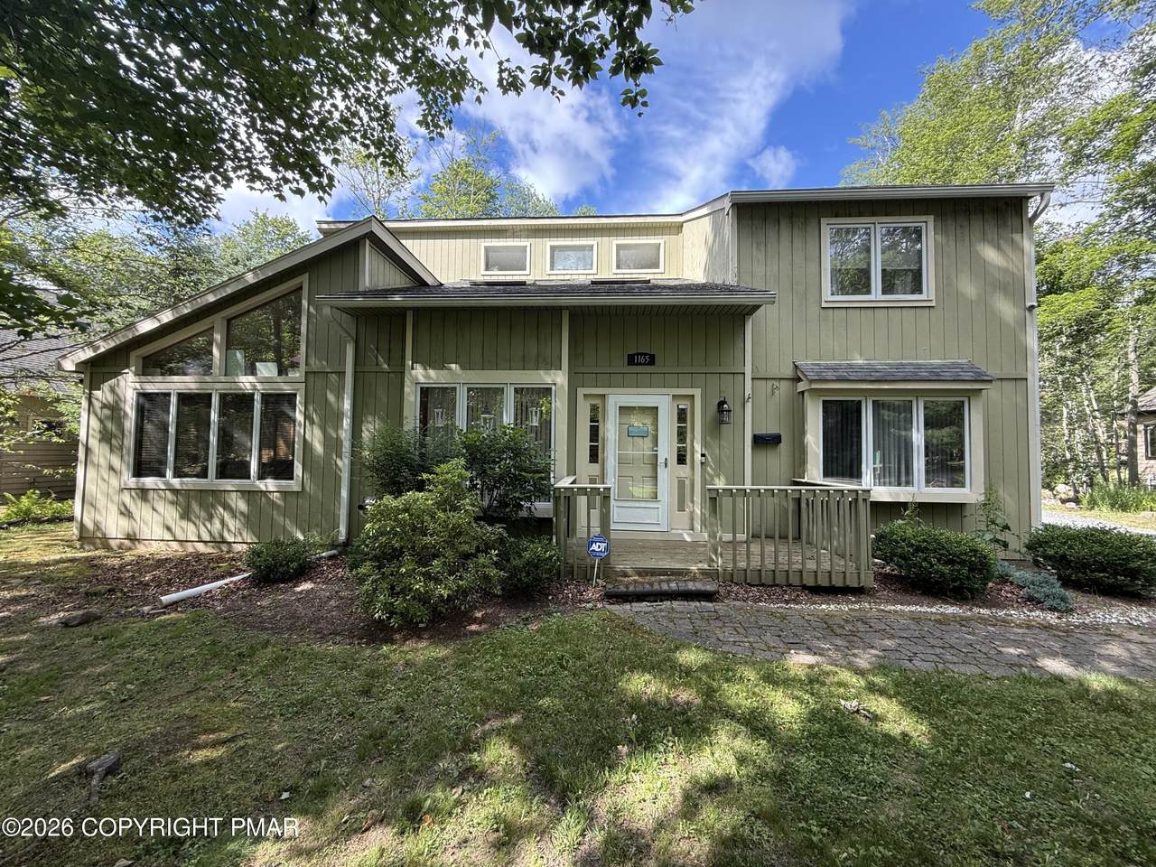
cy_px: 434
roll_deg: -0.7
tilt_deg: +2.3
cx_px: 578
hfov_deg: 102.1
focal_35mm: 14
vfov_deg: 85.7
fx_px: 468
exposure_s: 1/190
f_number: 2.2
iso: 64
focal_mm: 2.22
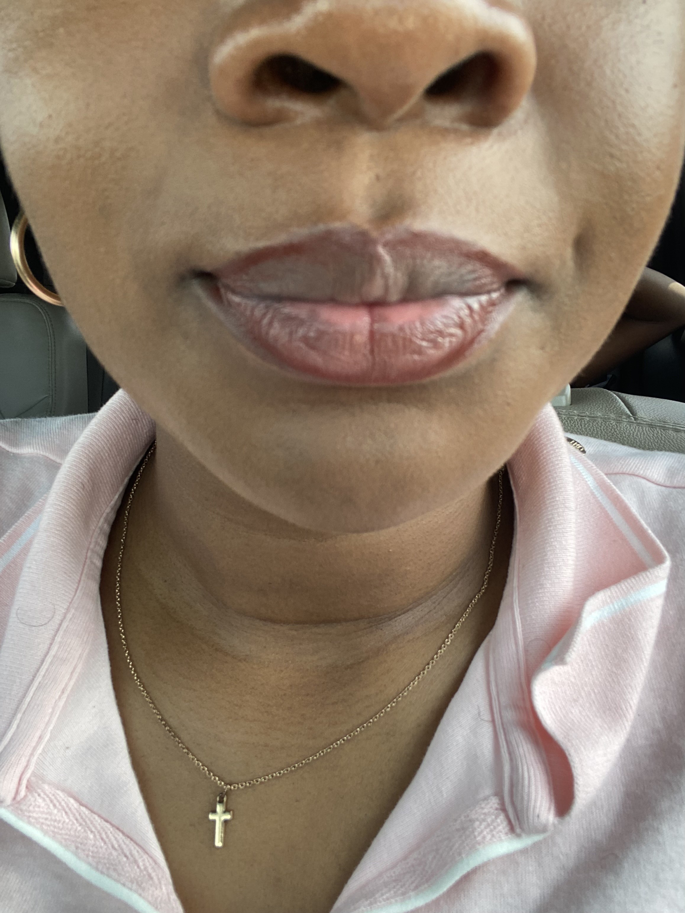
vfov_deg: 60.0
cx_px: 342
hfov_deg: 46.8
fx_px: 792
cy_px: 456
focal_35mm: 30
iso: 100
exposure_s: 1/105
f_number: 2.2
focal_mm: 2.71
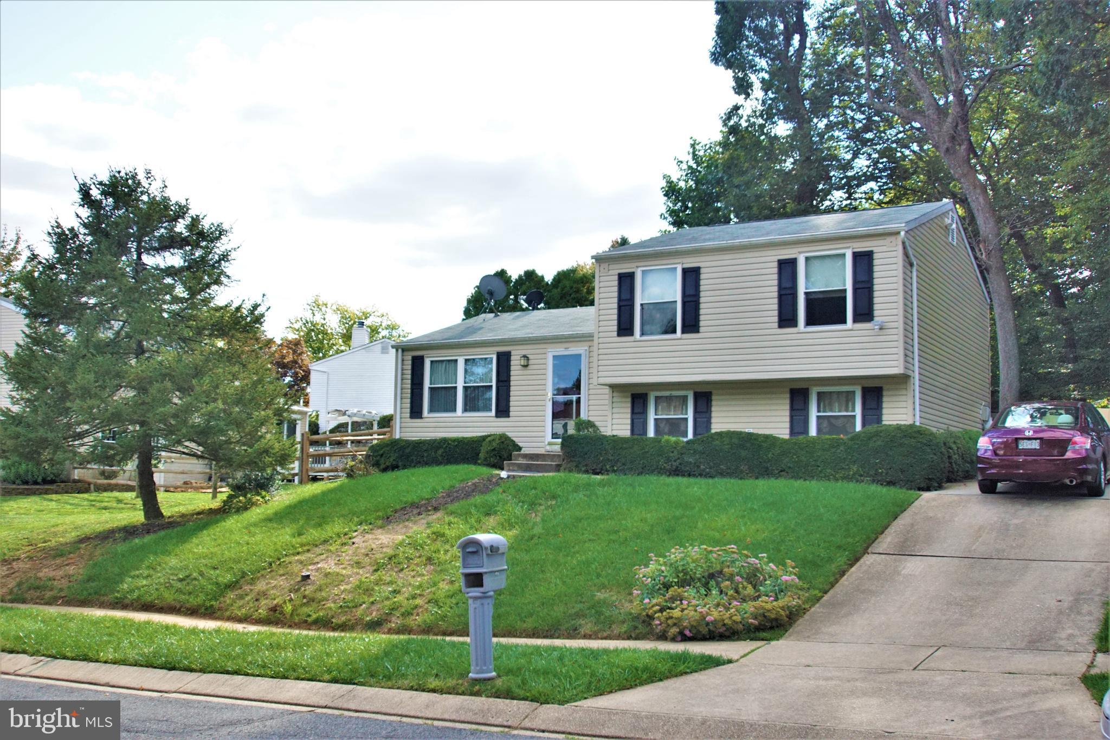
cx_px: 555
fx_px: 1110
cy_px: 370
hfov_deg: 53.1
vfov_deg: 36.9
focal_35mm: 36
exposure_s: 1/1000
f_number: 5
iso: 800
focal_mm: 24
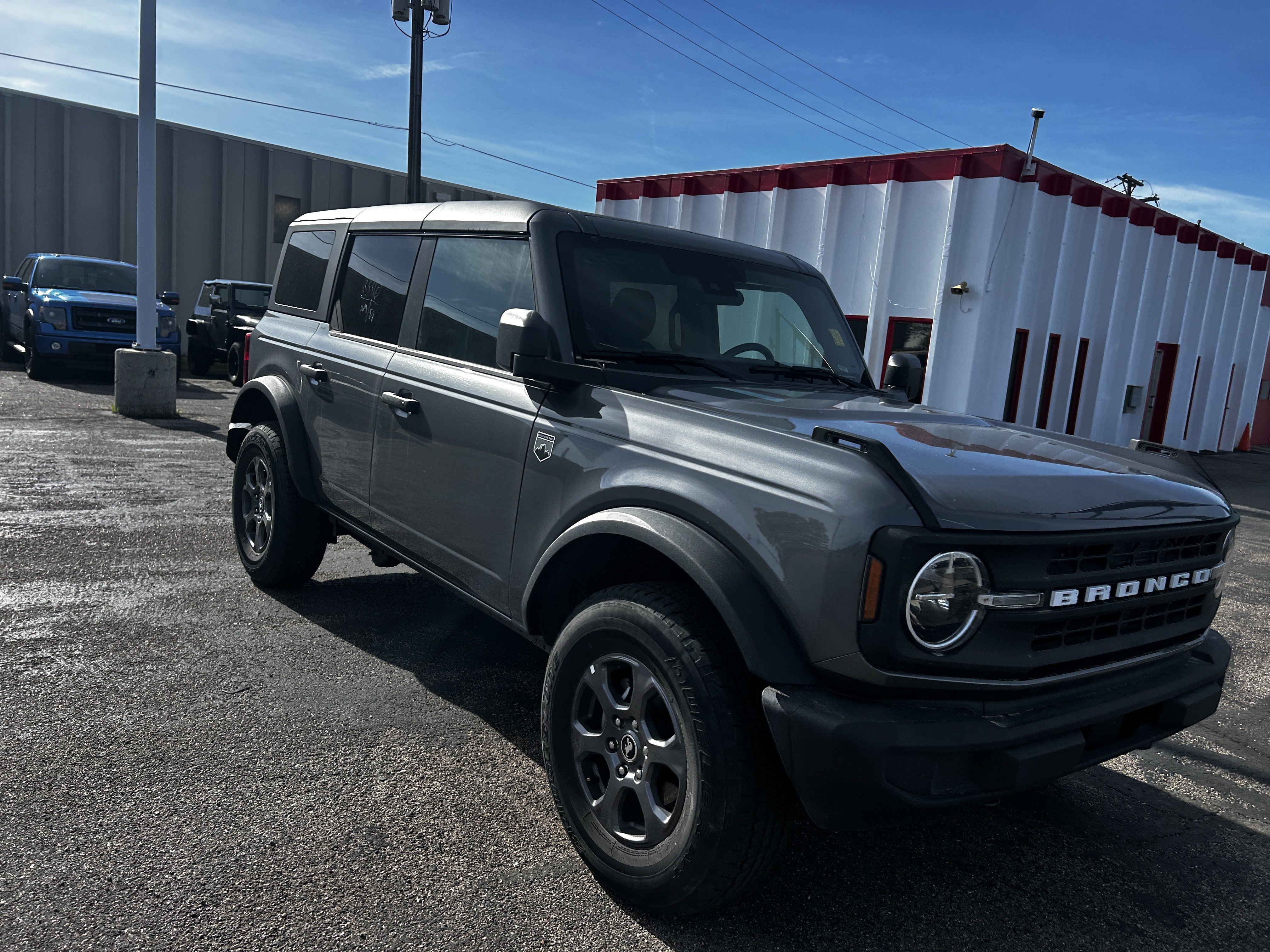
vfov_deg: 53.1
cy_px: 476
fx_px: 954
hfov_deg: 67.3
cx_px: 635
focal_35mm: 26
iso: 50
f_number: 1.5
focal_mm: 5.7
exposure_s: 1/2994
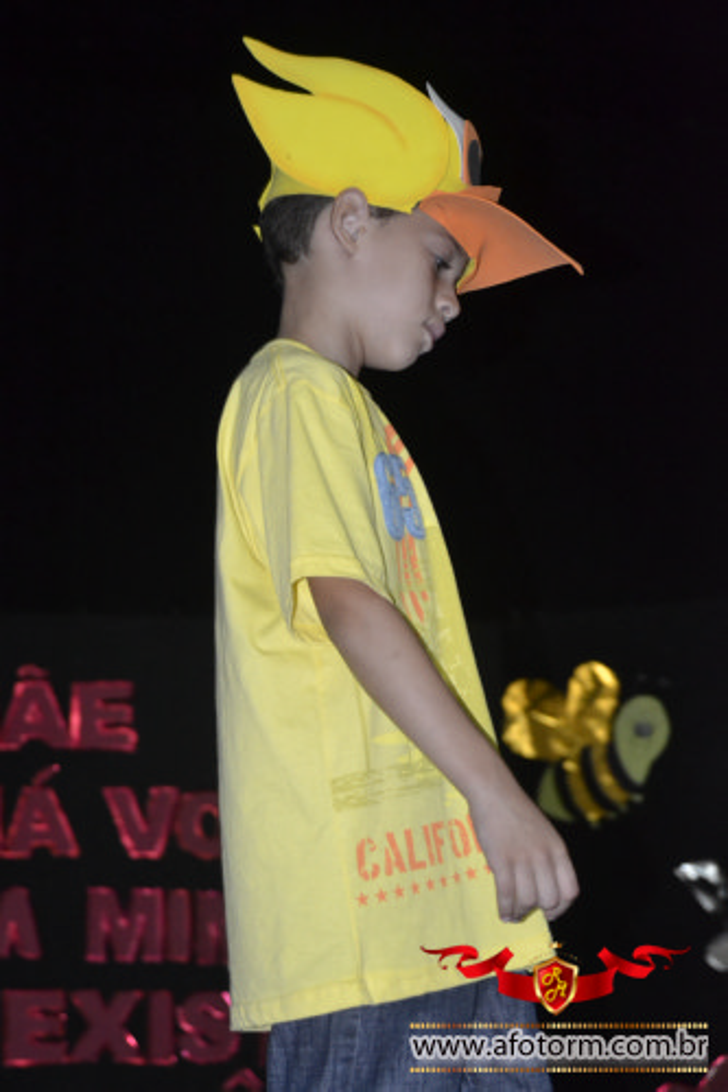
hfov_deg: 15.7
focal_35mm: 87
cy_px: 546
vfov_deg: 23.4
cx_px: 364
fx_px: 2641
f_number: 5
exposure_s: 1/60
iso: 3200
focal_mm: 58
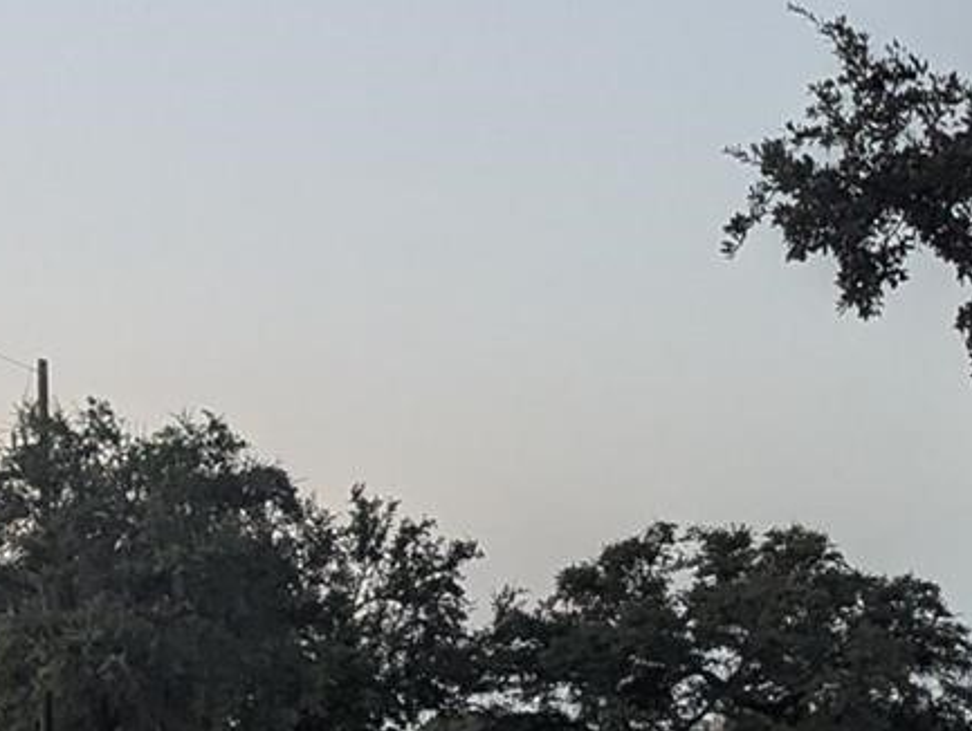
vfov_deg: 12.9
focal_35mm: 113
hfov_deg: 17.0
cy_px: 843
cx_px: -2
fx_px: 3177
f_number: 1.85
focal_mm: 6.81
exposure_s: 1/130
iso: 658
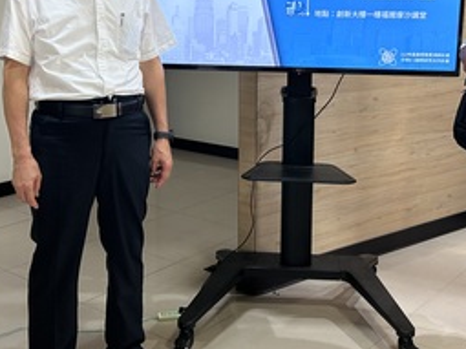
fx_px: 686
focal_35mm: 51
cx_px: 256
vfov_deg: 28.1
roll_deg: -1.4
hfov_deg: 37.5
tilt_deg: -6.6
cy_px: 81
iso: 64
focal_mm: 5.7
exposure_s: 1/60
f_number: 1.5
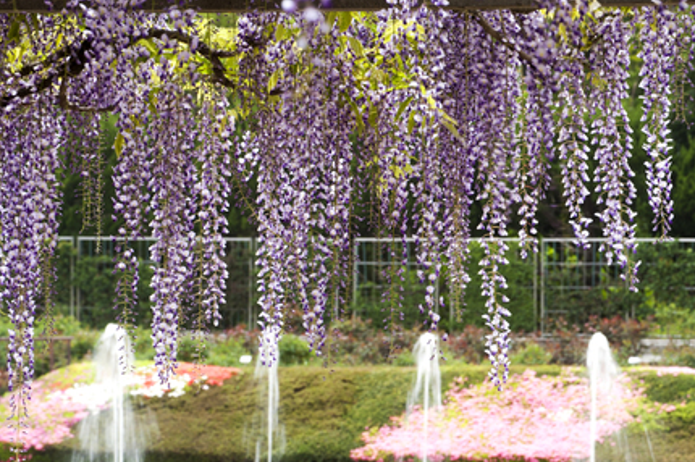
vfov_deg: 5.5
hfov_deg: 8.3
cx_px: 427
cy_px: 317
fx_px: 4784
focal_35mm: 248
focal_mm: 180
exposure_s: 1/15
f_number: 16
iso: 200
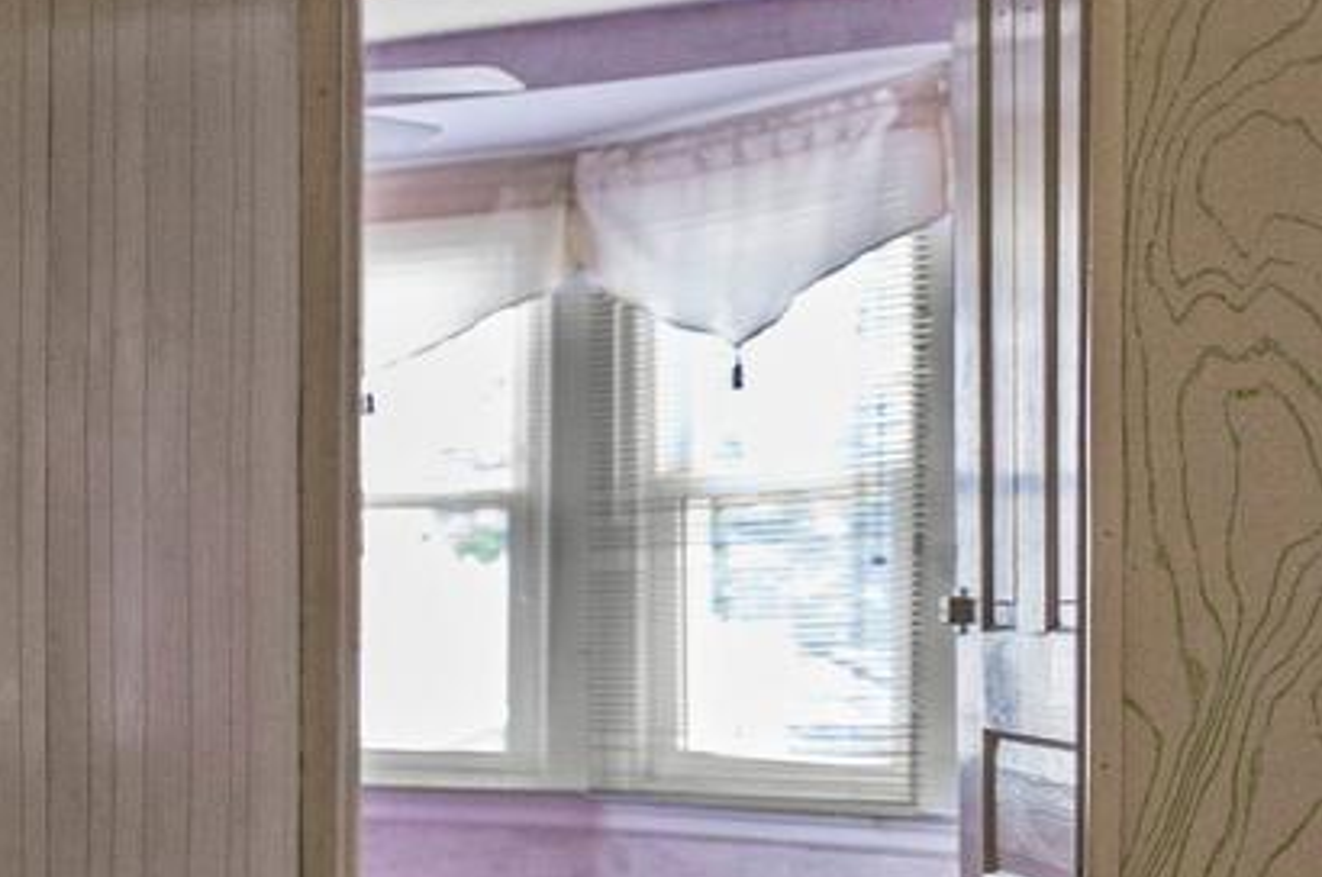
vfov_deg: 19.3
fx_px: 2567
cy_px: 626
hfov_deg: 16.0
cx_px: -1719
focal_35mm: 70
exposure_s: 1/125
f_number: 2.8
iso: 560
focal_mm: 14
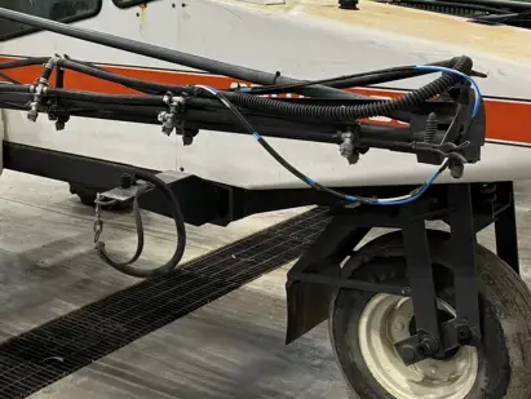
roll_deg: +1.5
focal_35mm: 56
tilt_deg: -7.6
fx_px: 860
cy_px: 105
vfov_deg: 25.9
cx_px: 129
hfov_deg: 33.6
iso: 200
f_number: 1.78
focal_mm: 6.86
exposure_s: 1/120
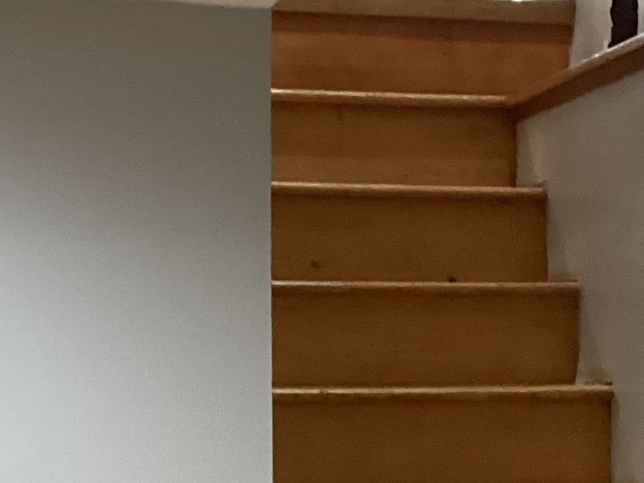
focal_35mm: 114
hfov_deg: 17.0
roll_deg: +1.3
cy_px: 807
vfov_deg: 12.2
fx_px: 2122
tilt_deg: -11.8
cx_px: 588
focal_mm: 3.3
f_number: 2.4
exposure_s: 1/40
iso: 320
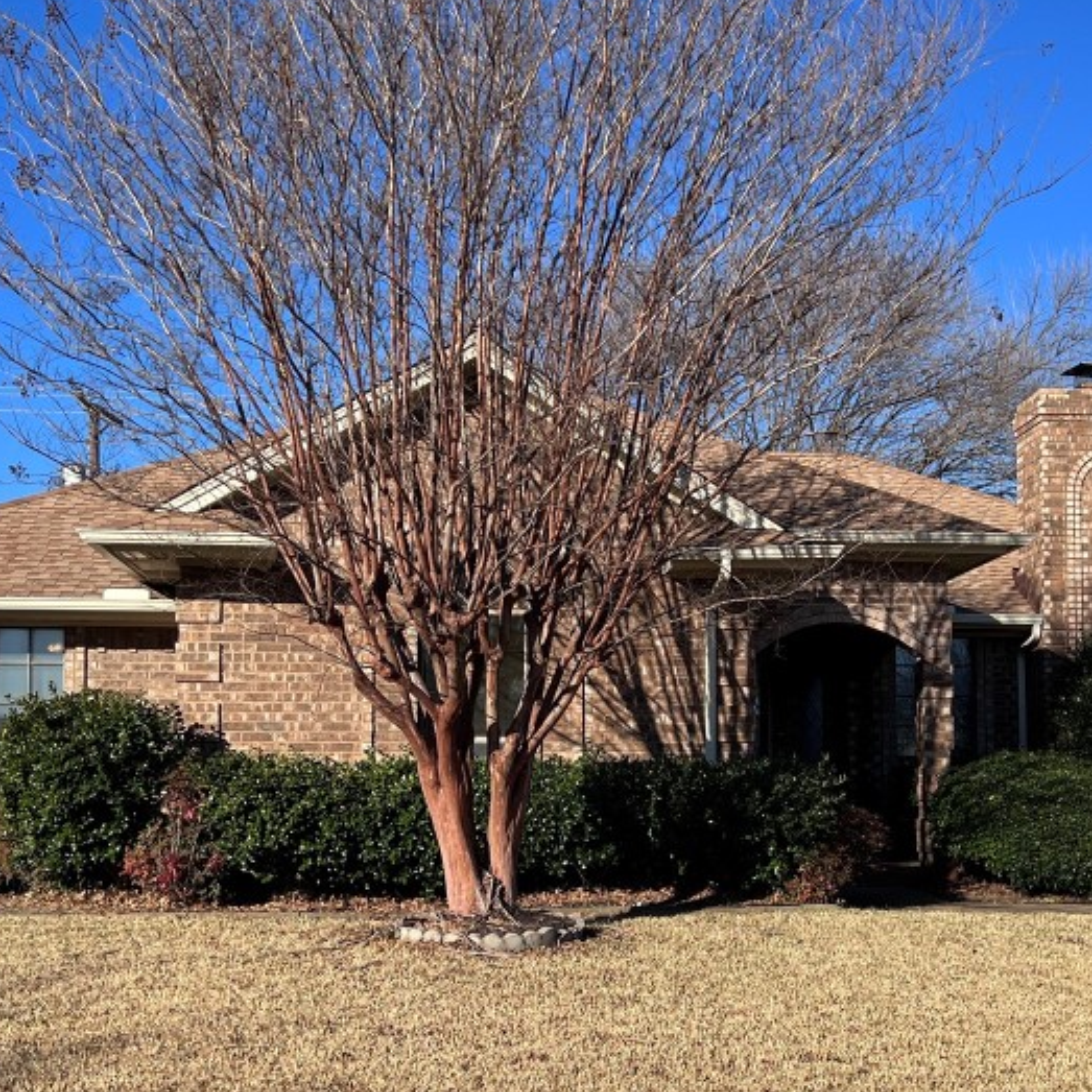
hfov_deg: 37.4
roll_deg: +0.2
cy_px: 708
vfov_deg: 37.2
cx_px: 670
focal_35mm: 45
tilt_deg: +4.5
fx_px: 1606
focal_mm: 5.7
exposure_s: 1/3460
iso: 50
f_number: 1.5
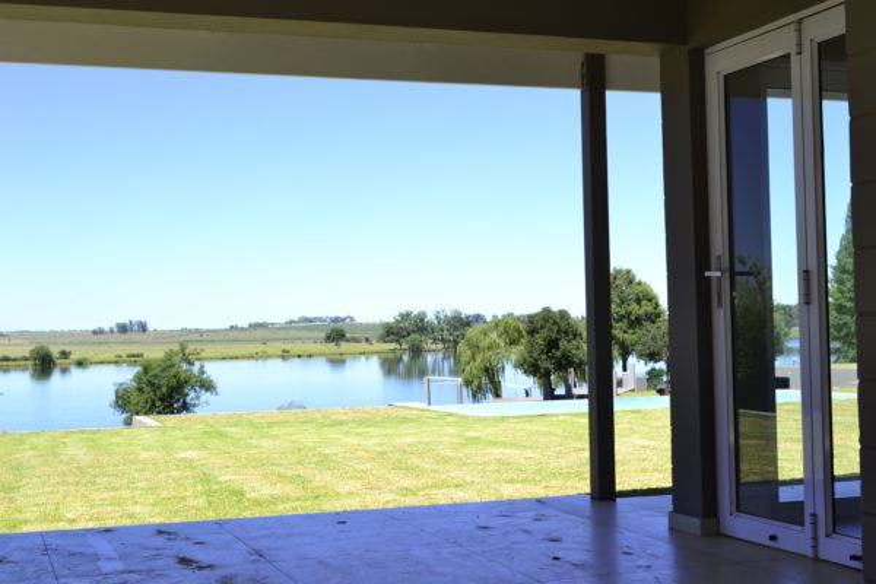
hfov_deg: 38.9
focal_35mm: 51
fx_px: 1241
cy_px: 292
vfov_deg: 26.5
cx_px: 438
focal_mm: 34
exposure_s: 1/80
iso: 100
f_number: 8
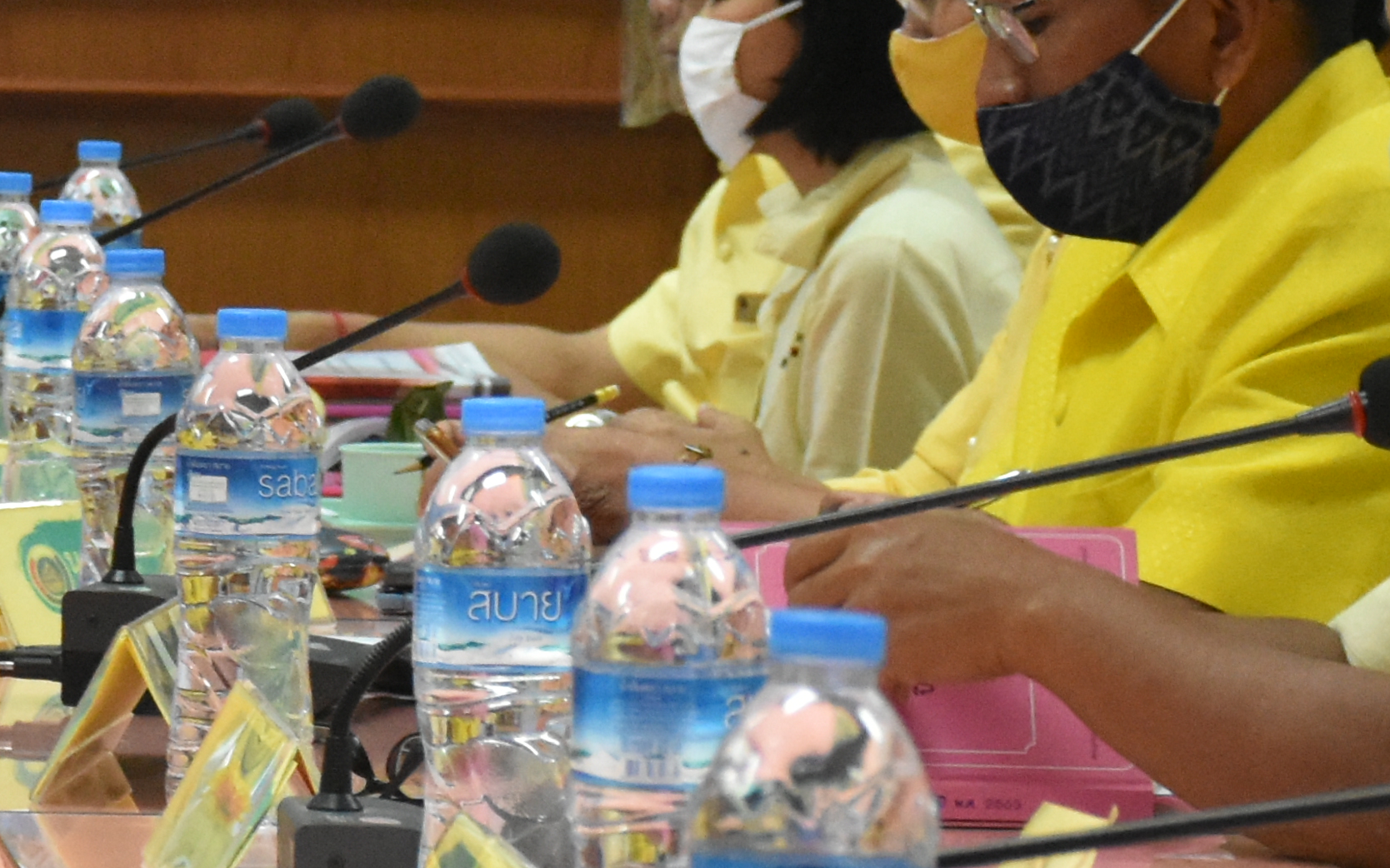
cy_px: 290
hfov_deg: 7.8
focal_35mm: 264
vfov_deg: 5.0
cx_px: -521
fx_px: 10000
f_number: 6.3
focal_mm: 48
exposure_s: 1/160
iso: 3200
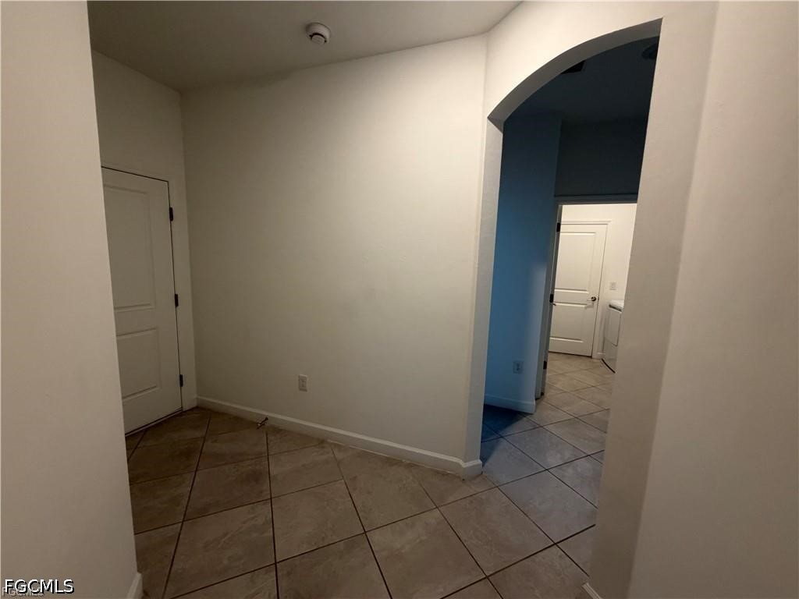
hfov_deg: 102.1
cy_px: 300
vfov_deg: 85.7
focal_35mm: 14
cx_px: 400
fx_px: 323
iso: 200
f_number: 2.2
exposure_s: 1/60
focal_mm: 2.22
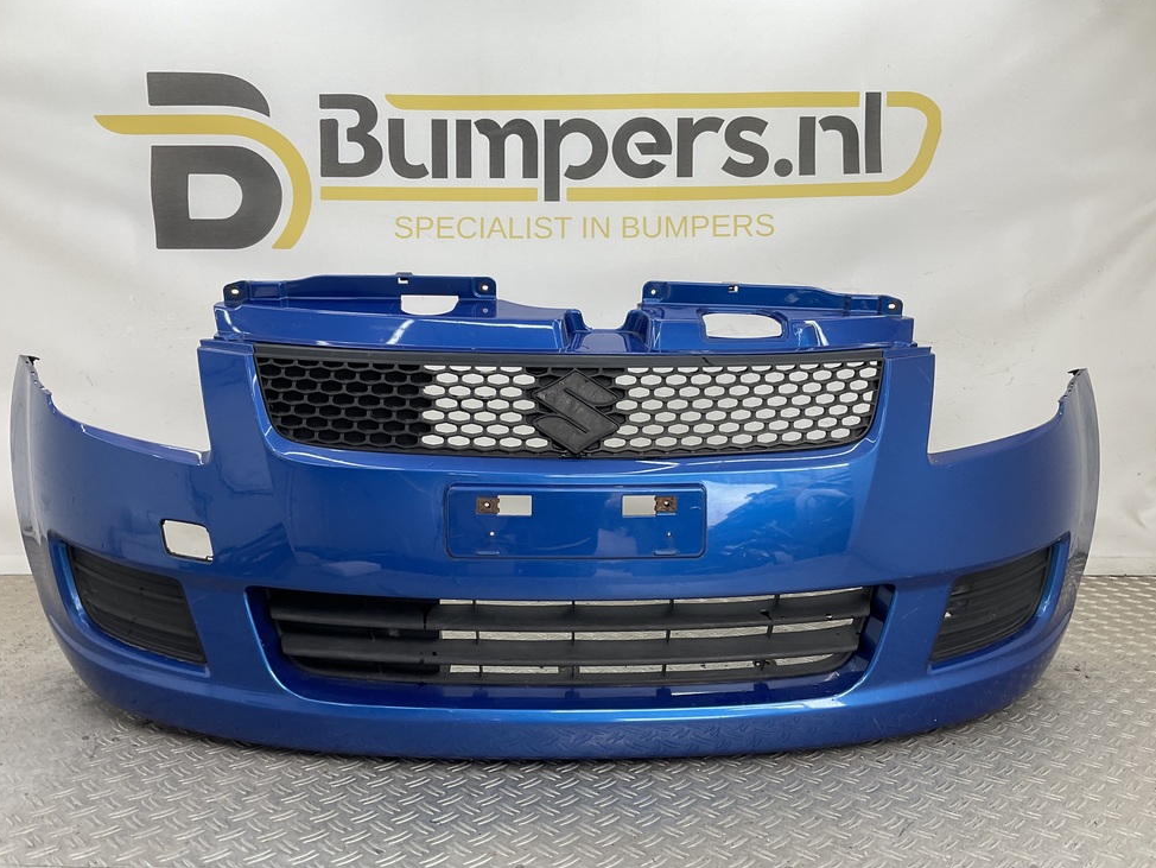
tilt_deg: -7.4
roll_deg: -0.7
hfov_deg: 59.9
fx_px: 1002
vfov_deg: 46.8
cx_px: 566
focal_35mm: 30
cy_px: 445
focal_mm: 3
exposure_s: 1/100
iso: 16
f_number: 1.8
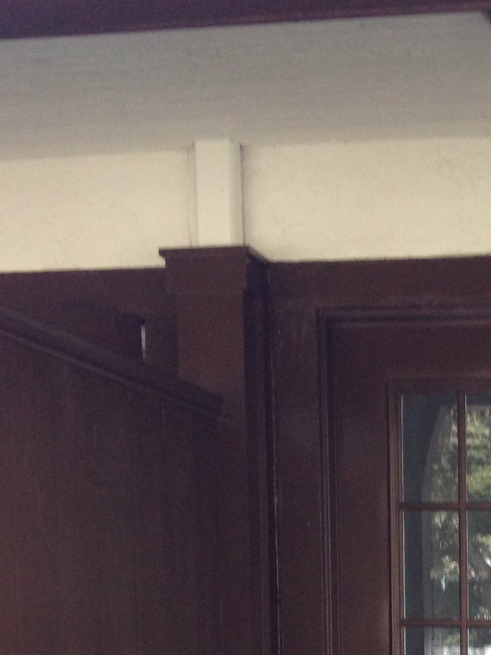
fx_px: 1551
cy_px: 717
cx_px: 533
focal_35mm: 82
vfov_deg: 22.5
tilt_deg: +1.2
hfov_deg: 17.4
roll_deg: +1.6
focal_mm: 4.12
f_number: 2.4
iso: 80
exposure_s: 1/120
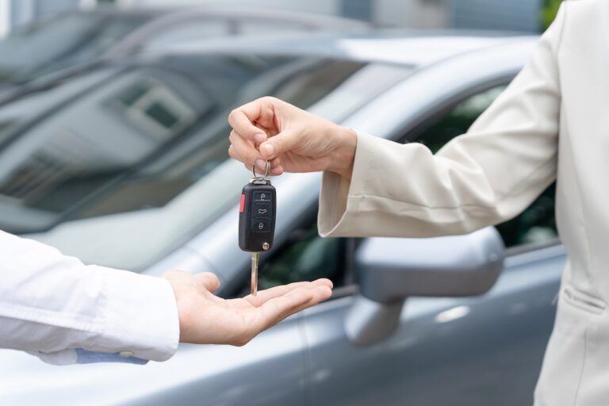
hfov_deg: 33.8
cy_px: 203
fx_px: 1001
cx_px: 304
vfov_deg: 22.9
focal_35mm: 59
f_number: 3.2
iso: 400
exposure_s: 1/5000
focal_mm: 59.2
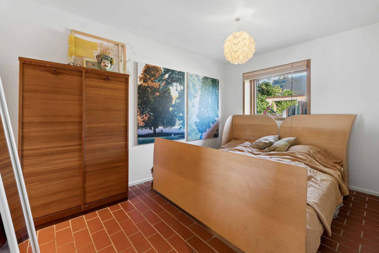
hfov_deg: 100.4
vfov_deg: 77.3
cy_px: 126
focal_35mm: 15
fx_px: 158
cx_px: 190
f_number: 8
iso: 200
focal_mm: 10
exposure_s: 1/6
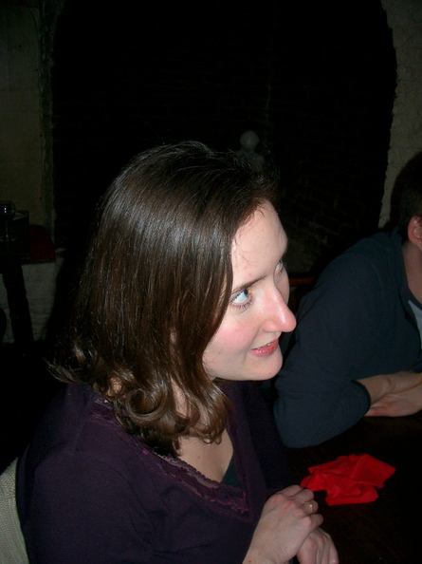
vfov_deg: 52.6
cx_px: 211
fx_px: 569
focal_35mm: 35
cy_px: 282
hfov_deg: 40.7
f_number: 2.6
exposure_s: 1/40
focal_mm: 5.8
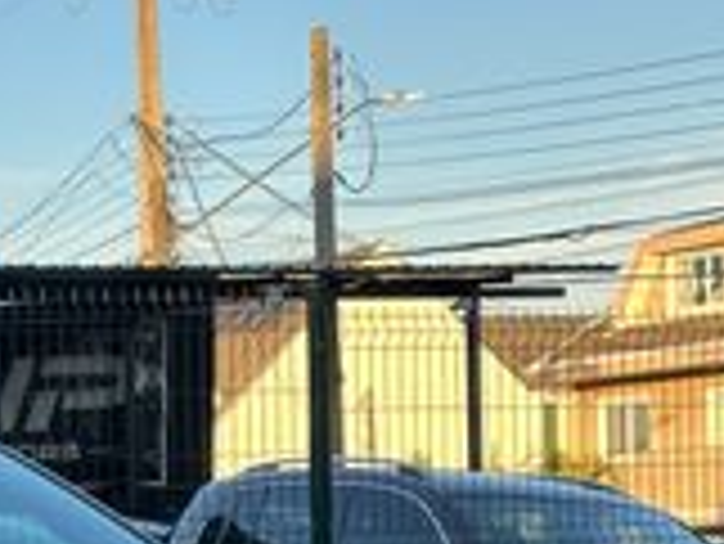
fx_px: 2930
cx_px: -144
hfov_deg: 13.7
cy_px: 706
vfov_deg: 10.4
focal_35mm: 140
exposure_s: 1/513
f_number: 1.78
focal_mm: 6.86
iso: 64
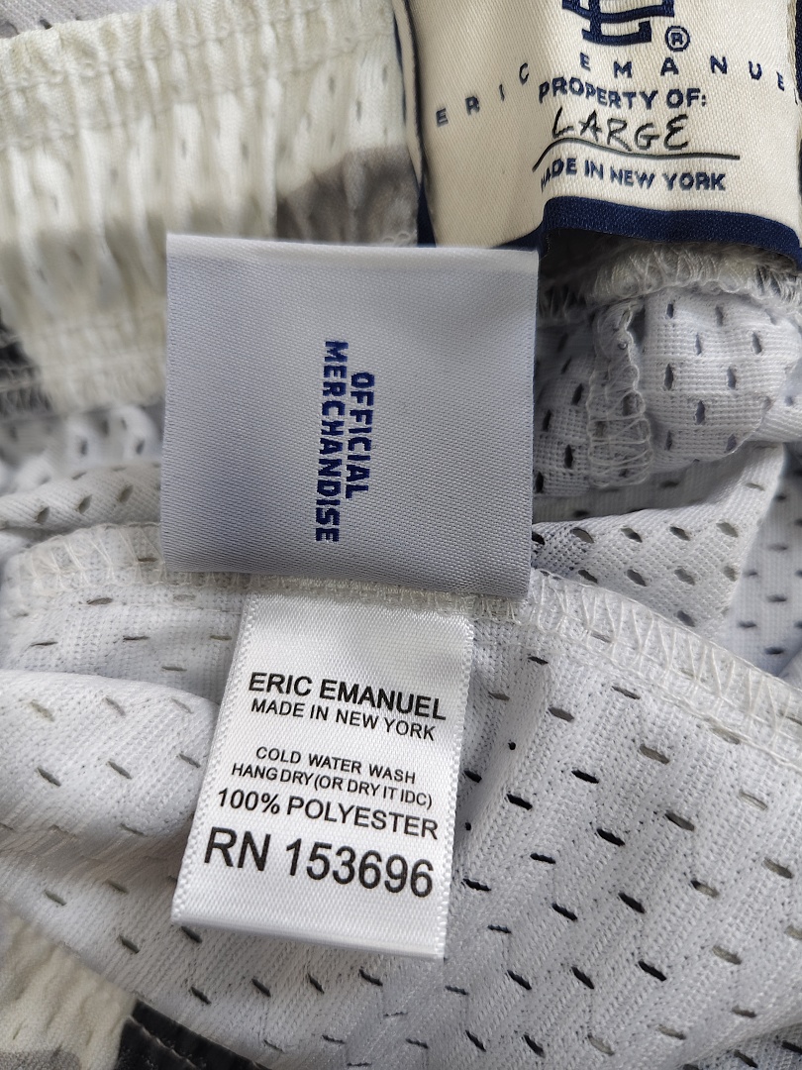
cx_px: 401
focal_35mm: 24
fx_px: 741
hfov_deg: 56.8
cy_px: 535
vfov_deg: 71.6
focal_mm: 5.56
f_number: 1.88
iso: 686
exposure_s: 1/100
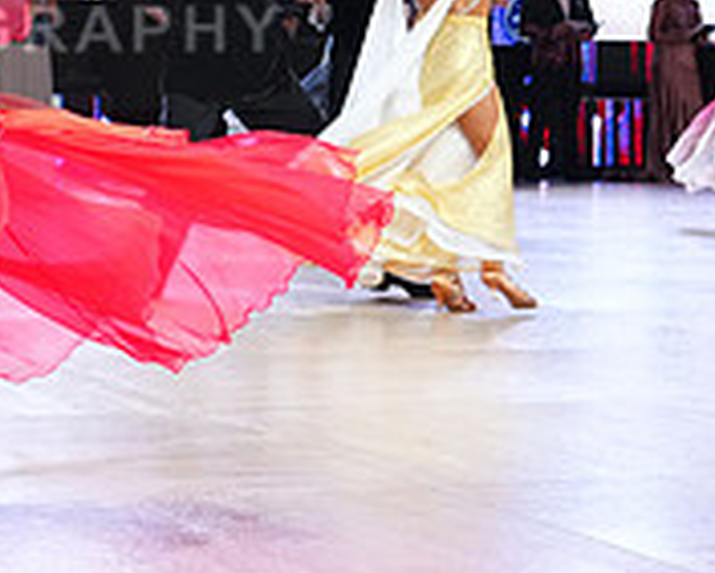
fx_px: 2625
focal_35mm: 124
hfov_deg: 15.0
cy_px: 2
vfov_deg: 12.3
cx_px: -114
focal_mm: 40
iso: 2500
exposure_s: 1/400
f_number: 4
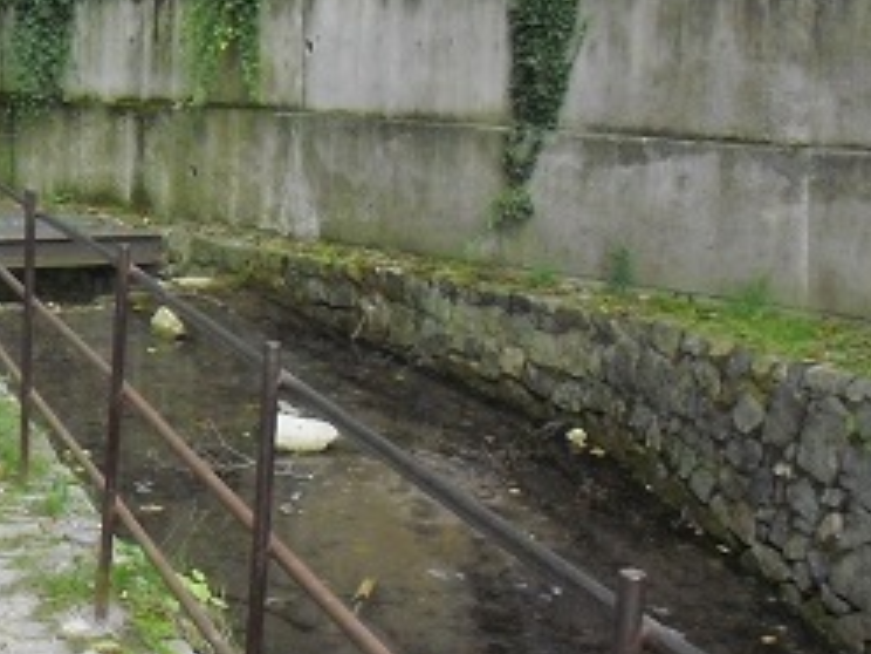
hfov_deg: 17.6
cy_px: 334
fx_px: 2717
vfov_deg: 13.7
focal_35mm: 108
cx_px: -63
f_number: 2.8
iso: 200
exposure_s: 1/100
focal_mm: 6.2
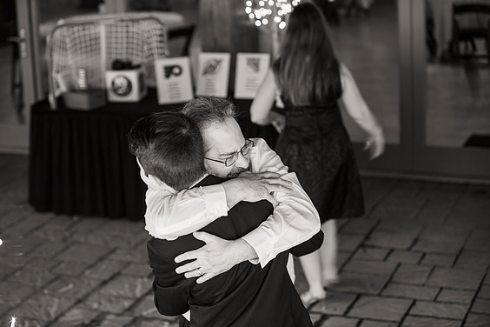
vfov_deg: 18.9
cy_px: 160
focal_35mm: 72
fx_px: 980
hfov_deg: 28.1
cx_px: 245
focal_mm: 70
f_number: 3.2
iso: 400
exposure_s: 1/25
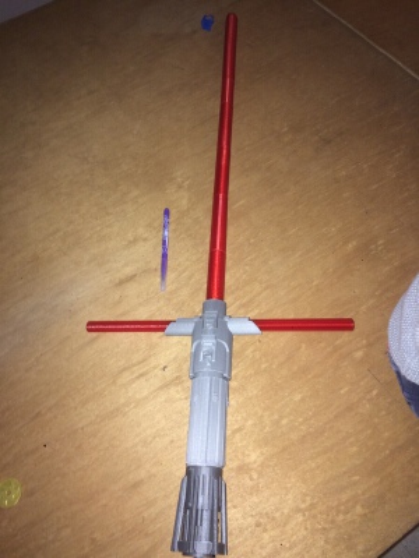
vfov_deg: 61.7
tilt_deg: -62.9
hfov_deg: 48.2
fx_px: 468
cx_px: 210
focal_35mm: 29
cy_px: 279
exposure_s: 1/17
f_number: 2.2
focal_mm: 4.15
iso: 80
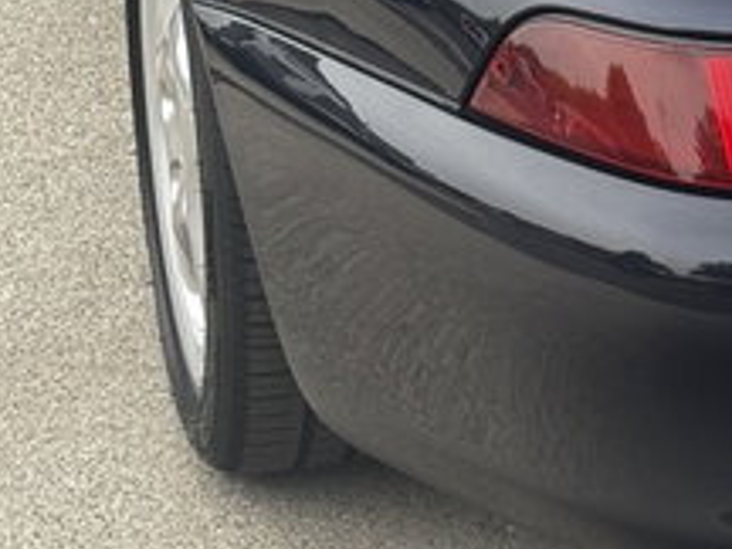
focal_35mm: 185
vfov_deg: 7.9
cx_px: 1112
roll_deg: +1.1
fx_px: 3912
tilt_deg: -13.8
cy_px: -210
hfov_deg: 10.3
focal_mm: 5.96
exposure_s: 1/265
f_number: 1.6
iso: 32
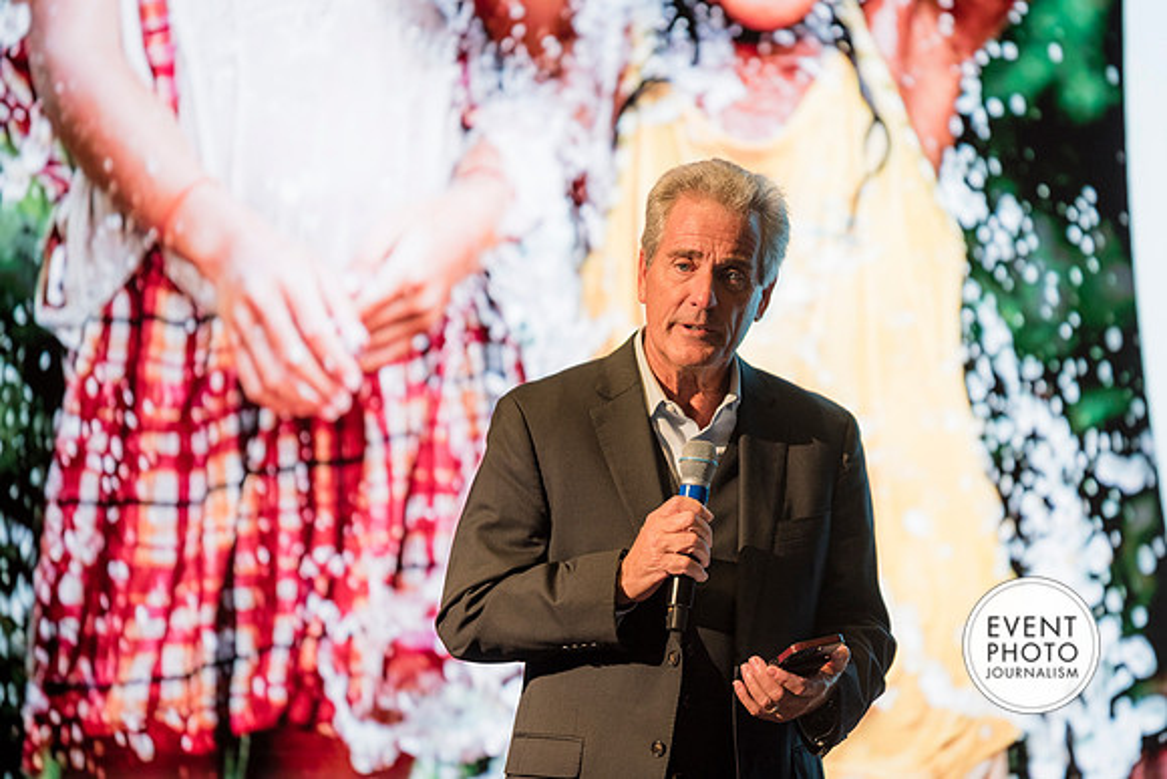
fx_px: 6485
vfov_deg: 6.9
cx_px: 584
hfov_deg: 10.3
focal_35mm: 200
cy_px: 390
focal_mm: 200
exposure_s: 1/125
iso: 360
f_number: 2.8
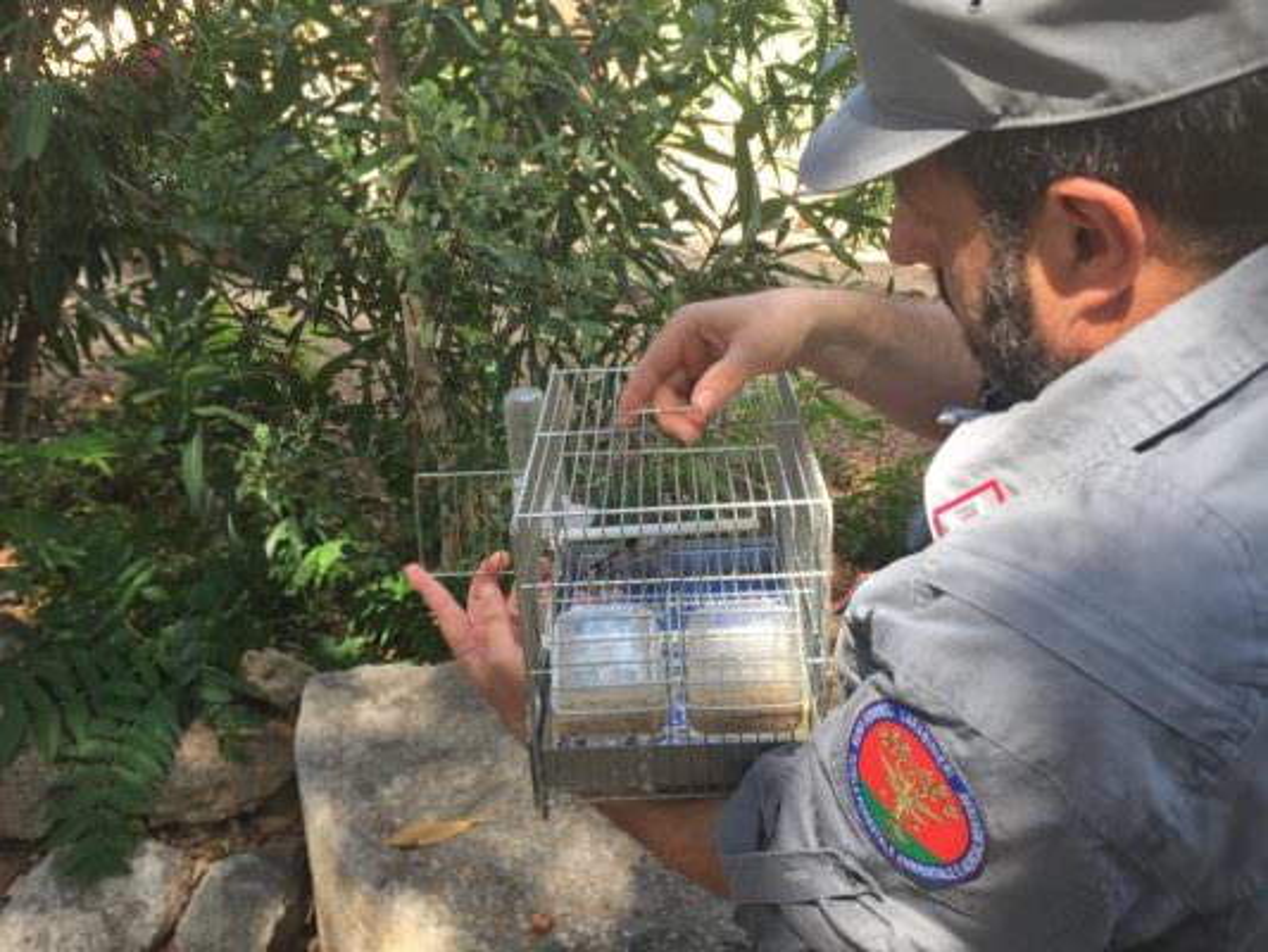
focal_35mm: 29
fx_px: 1063
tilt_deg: -16.4
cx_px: 634
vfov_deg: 48.2
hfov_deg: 61.6
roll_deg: -1.5
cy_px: 476
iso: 32
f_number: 2.2
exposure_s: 1/103
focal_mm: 4.15
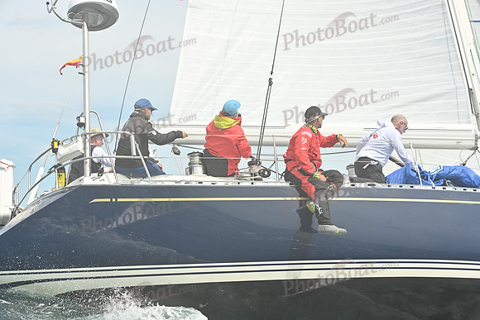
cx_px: 240
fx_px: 934
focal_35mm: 70
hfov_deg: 28.8
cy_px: 160
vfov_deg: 19.5
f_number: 8
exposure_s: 1/1250
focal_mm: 70
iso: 320
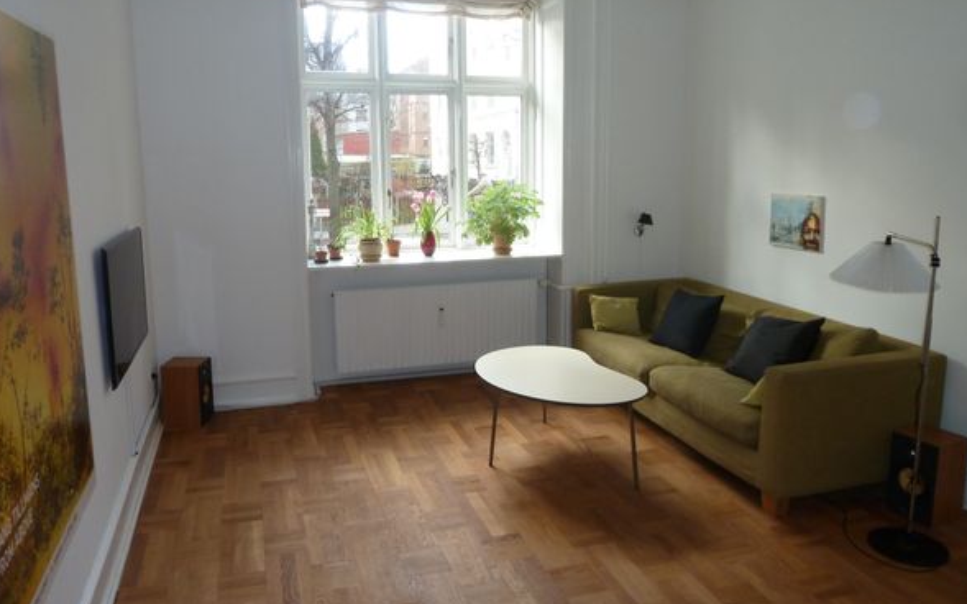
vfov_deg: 46.0
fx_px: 711
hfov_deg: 68.4
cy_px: 272
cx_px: 481
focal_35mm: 27
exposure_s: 1/30
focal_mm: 4.1
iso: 160
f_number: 3.3
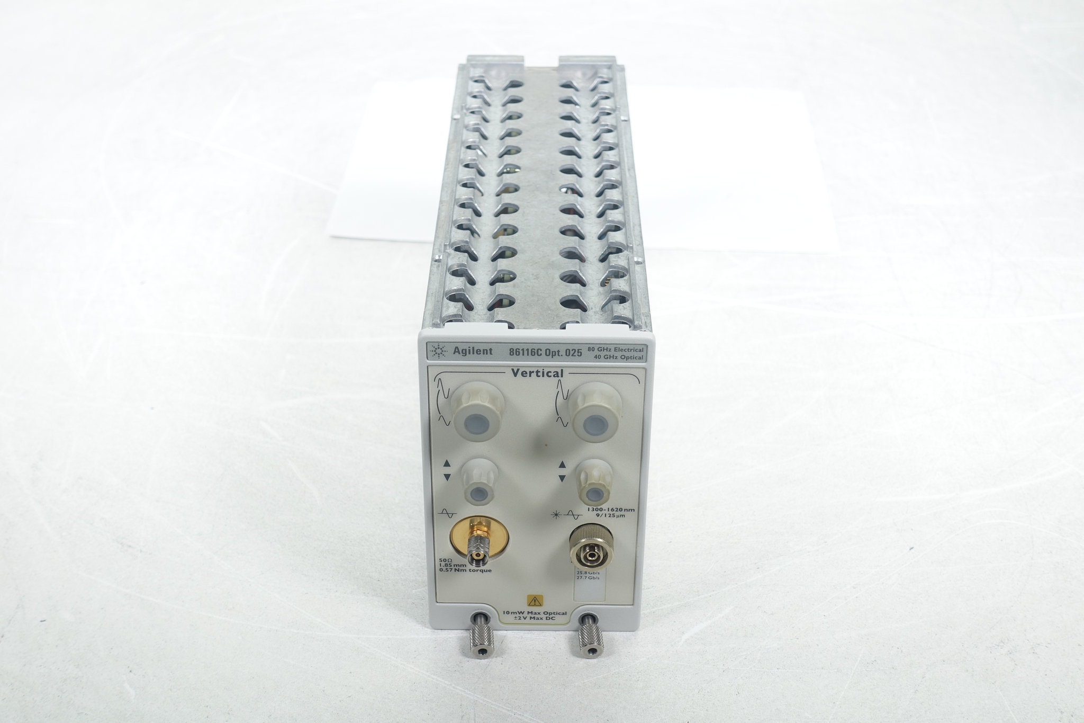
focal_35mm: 55
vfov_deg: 24.6
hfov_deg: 36.2
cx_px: 542
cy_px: 362
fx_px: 1656
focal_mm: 20.05
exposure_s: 1/100
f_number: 4
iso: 125
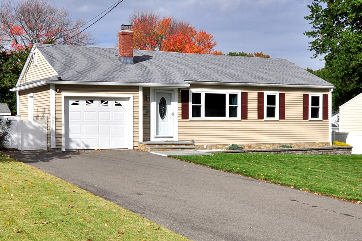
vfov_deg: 38.8
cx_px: 168
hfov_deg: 55.8
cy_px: 116
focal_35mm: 34
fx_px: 341
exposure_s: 1/640
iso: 200
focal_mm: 20
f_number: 9
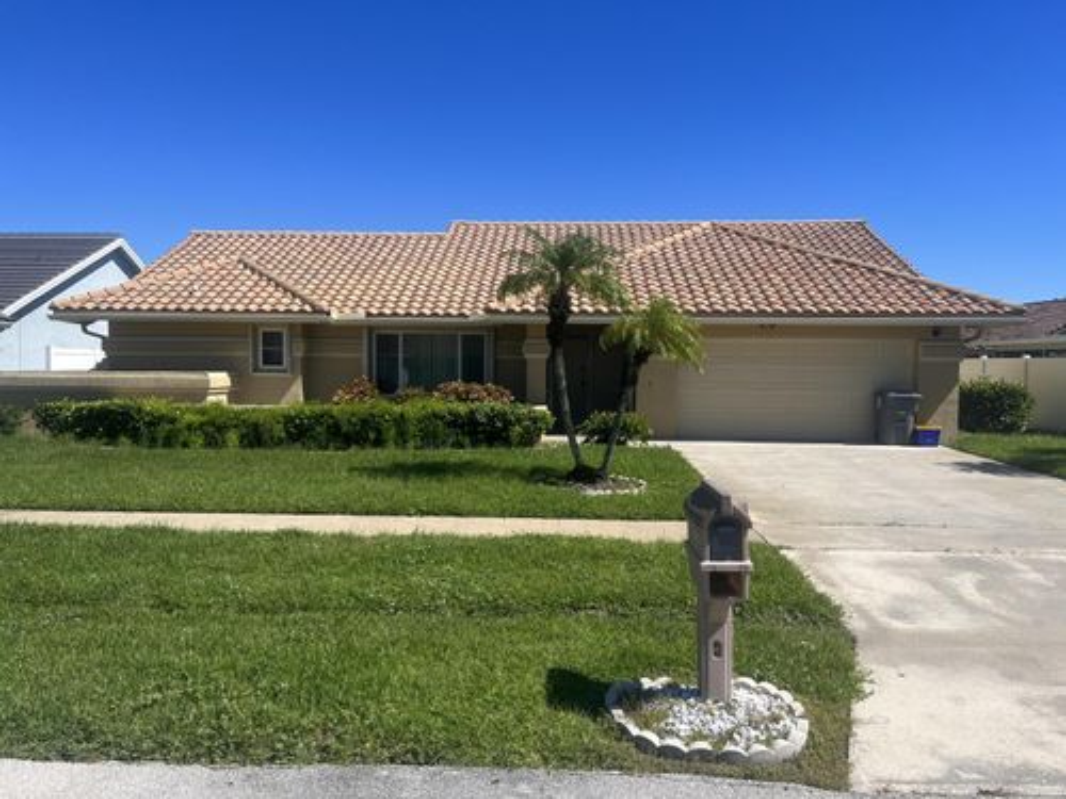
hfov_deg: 67.3
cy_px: 400
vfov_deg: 53.1
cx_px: 533
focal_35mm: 26
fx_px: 801
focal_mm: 5.7
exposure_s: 1/5076
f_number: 1.5
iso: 50
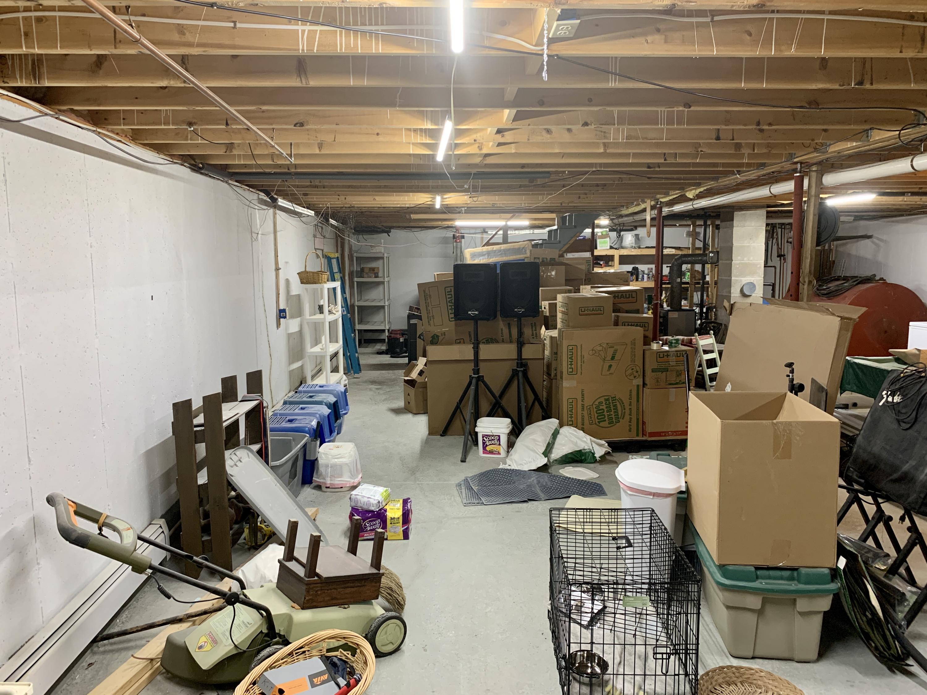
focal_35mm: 26
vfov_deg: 53.1
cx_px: 464
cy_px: 348
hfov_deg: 67.3
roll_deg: +0.6
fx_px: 696
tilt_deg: -8.0
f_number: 1.8
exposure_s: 1/60
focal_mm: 4.25
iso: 125
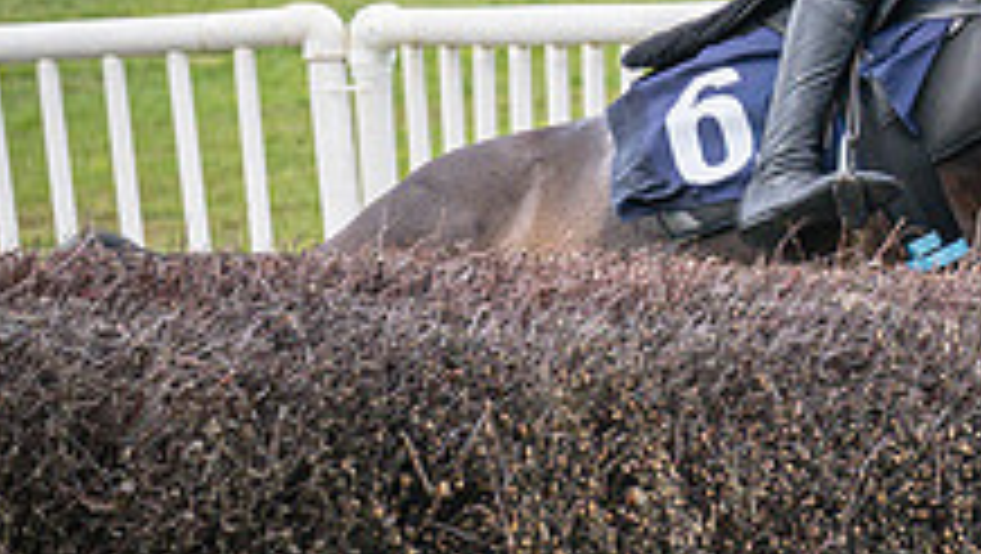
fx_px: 9996
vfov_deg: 3.2
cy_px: 77
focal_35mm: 384
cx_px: 1574
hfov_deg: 5.6
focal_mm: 70
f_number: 5
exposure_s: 1/1600
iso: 400
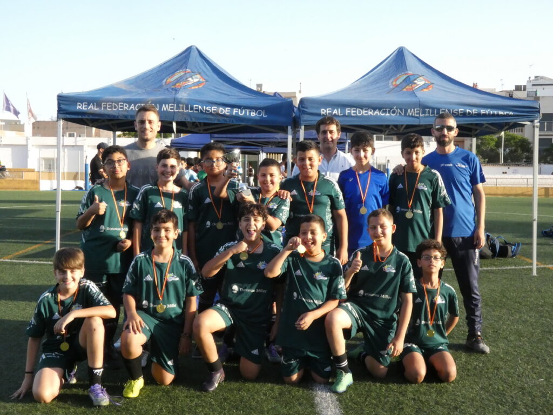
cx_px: 276
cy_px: 208
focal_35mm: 46
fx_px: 735
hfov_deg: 41.2
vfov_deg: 31.5
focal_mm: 8.2
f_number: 5.6
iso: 800
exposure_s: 1/800
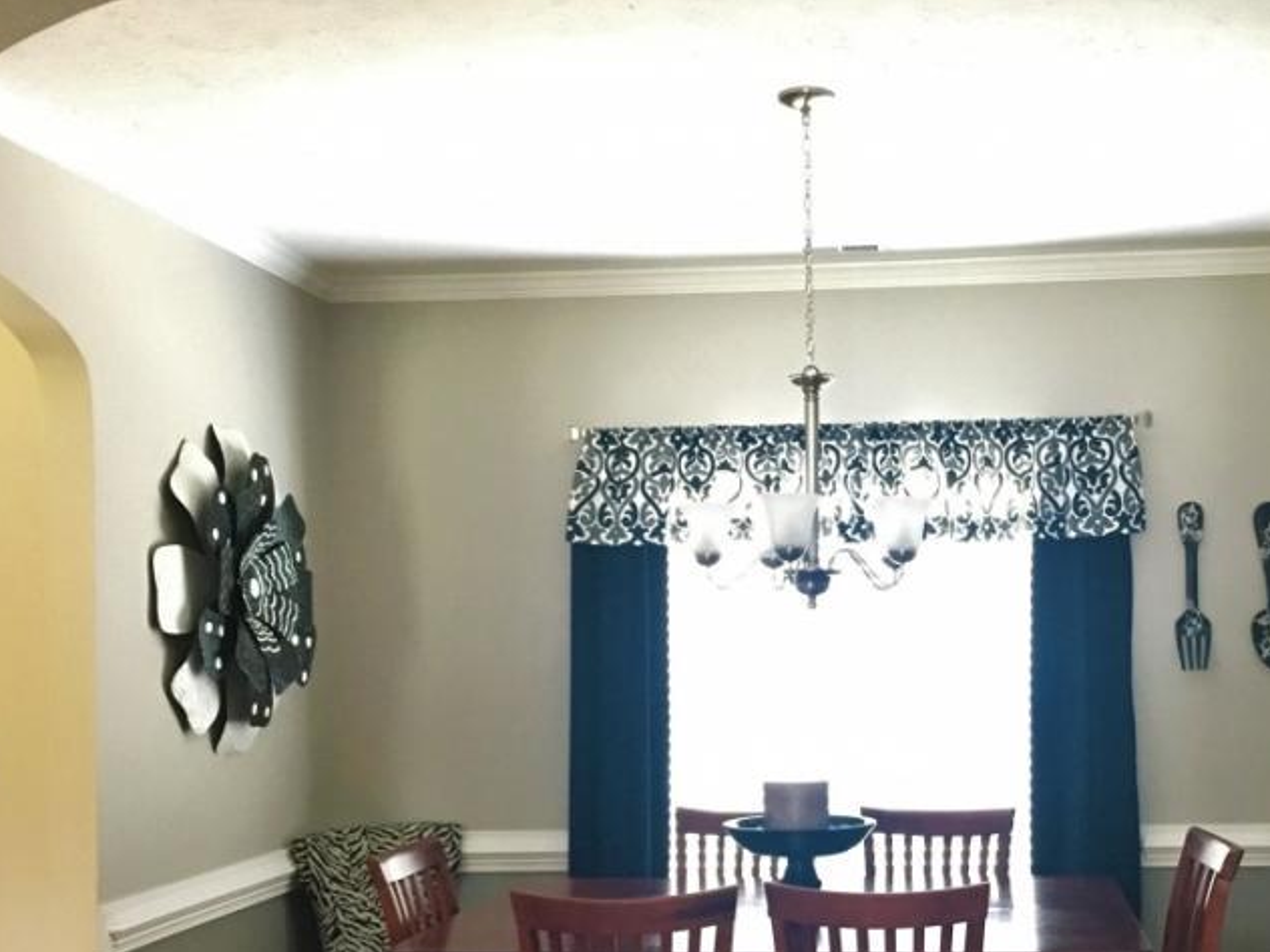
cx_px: 848
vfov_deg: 30.7
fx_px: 1724
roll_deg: +1.3
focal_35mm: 47
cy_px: 609
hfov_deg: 39.9
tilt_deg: +0.0
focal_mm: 4.15
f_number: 2.2
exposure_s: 1/15
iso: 320
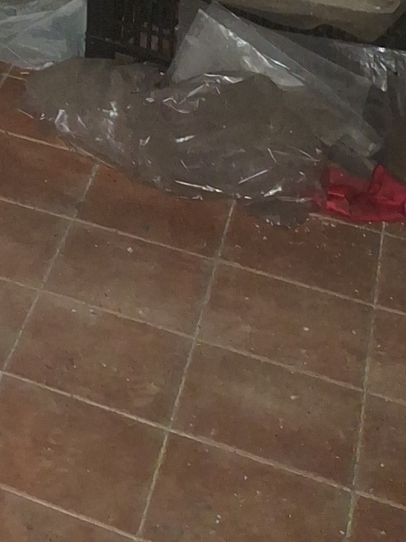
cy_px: -558
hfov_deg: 13.0
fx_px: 1532
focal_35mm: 98
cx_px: -418
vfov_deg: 15.6
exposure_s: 1/10
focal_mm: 5.54
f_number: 1.8
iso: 25
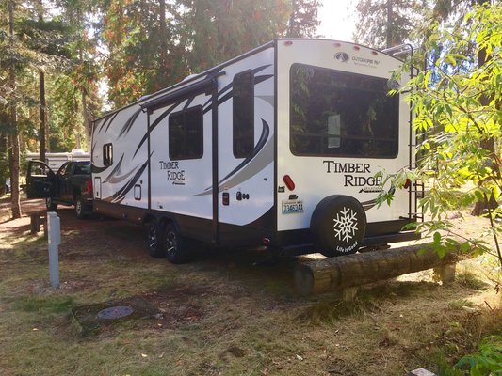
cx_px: 251
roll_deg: -0.3
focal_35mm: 29
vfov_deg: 48.2
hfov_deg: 61.6
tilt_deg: -2.5
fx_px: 421
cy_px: 188
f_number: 2.2
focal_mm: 4.15
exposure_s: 1/481
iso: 25
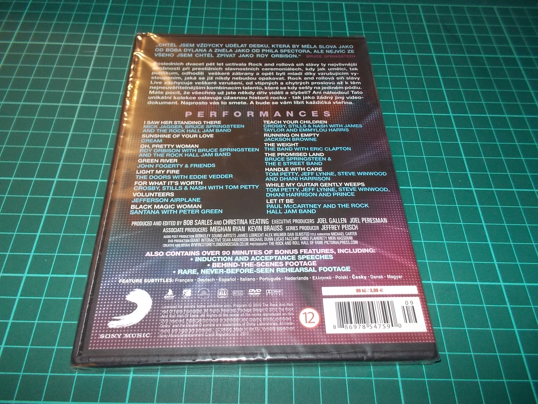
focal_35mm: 29
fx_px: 451
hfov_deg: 61.7
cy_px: 202
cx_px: 269
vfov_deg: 48.2
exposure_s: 1/30
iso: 200
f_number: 3.3
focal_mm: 4.1
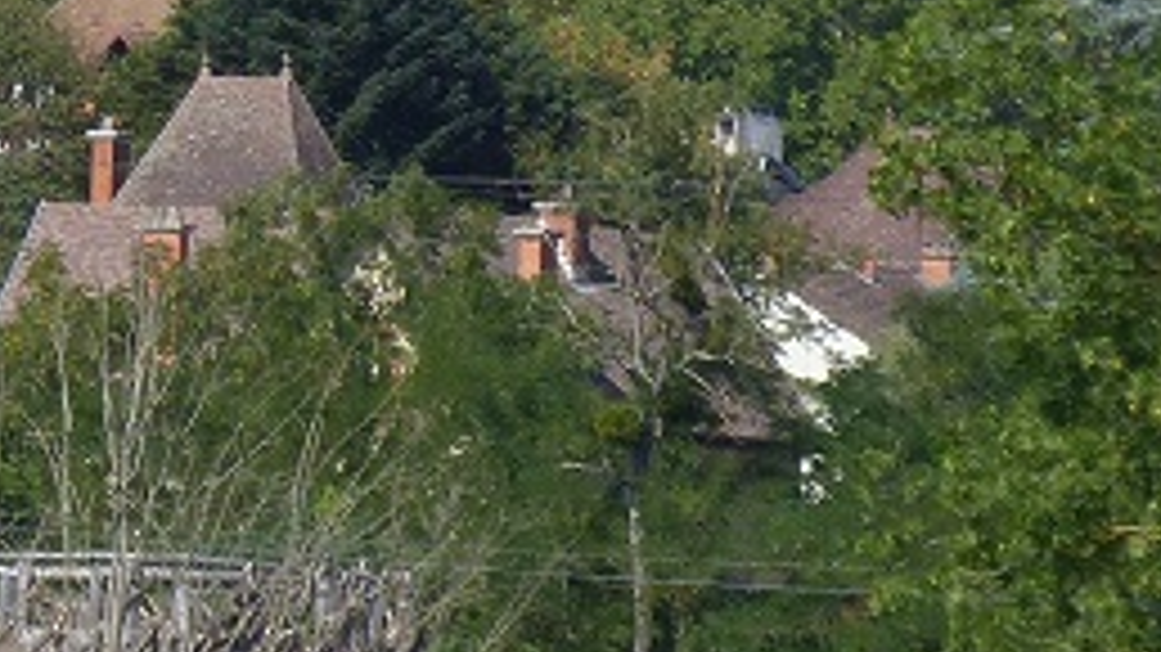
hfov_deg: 2.5
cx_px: -580
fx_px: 26470
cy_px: -607
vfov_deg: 1.4
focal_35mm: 860
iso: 100
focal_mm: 36.7
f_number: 4
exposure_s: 1/1000
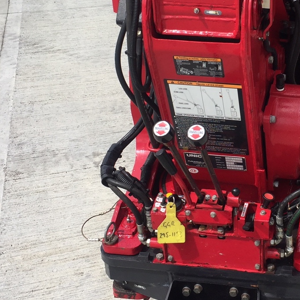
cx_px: 255
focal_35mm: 61
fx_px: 598
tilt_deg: -24.0
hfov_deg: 27.4
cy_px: 100
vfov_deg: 28.0
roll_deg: -2.4
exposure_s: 1/1721
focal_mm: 4.15
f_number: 2.2
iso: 32
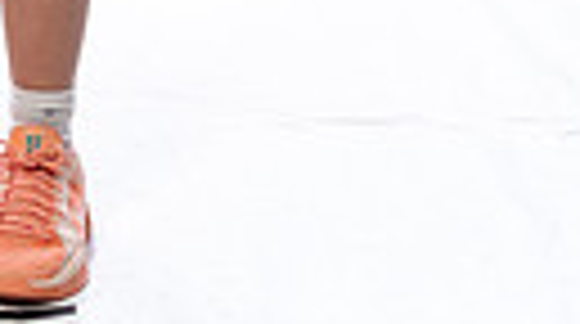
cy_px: -603
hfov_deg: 10.2
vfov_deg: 5.5
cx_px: -18
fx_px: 3208
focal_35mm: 209
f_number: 5.6
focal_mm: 57
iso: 640
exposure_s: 1/250
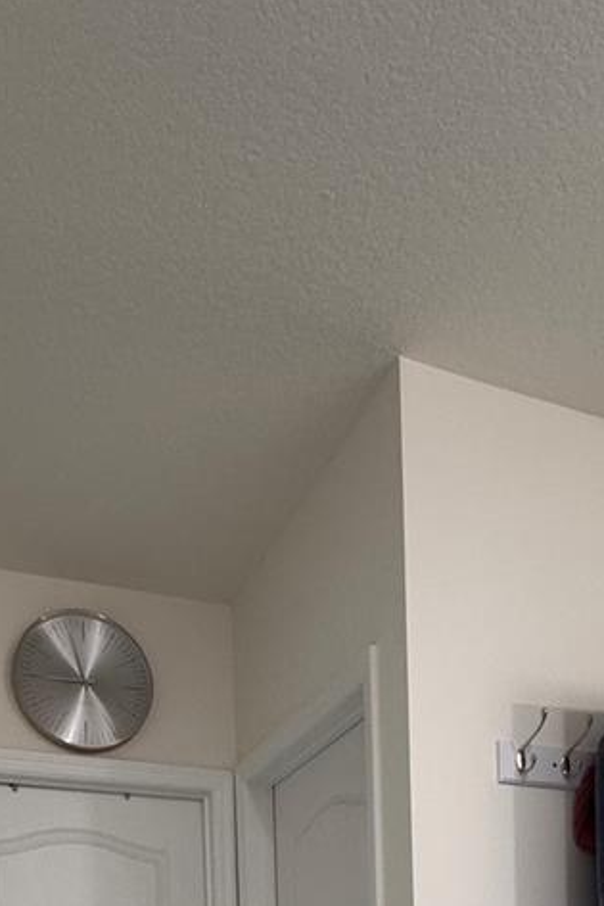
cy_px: 1067
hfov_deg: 36.0
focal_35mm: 37
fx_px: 930
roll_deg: +2.2
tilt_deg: -1.6
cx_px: 303
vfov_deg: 39.1
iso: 200
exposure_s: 1/60
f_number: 2.2
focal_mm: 2.22
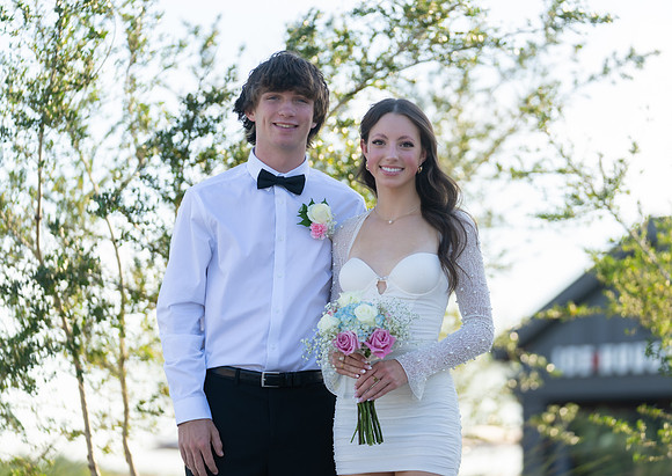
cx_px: 365
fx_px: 2714
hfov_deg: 14.1
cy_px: 233
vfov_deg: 10.0
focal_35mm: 143
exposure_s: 1/500
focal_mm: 130
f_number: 2.8
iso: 100
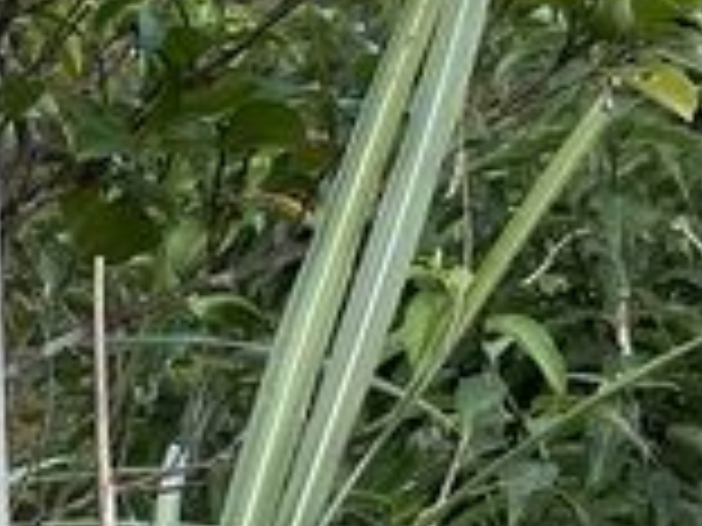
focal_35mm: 136
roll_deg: +0.1
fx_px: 2758
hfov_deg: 11.7
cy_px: 443
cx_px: -1019
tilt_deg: -5.4
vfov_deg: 10.9
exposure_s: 1/491
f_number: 1.6
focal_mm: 4.2
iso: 32
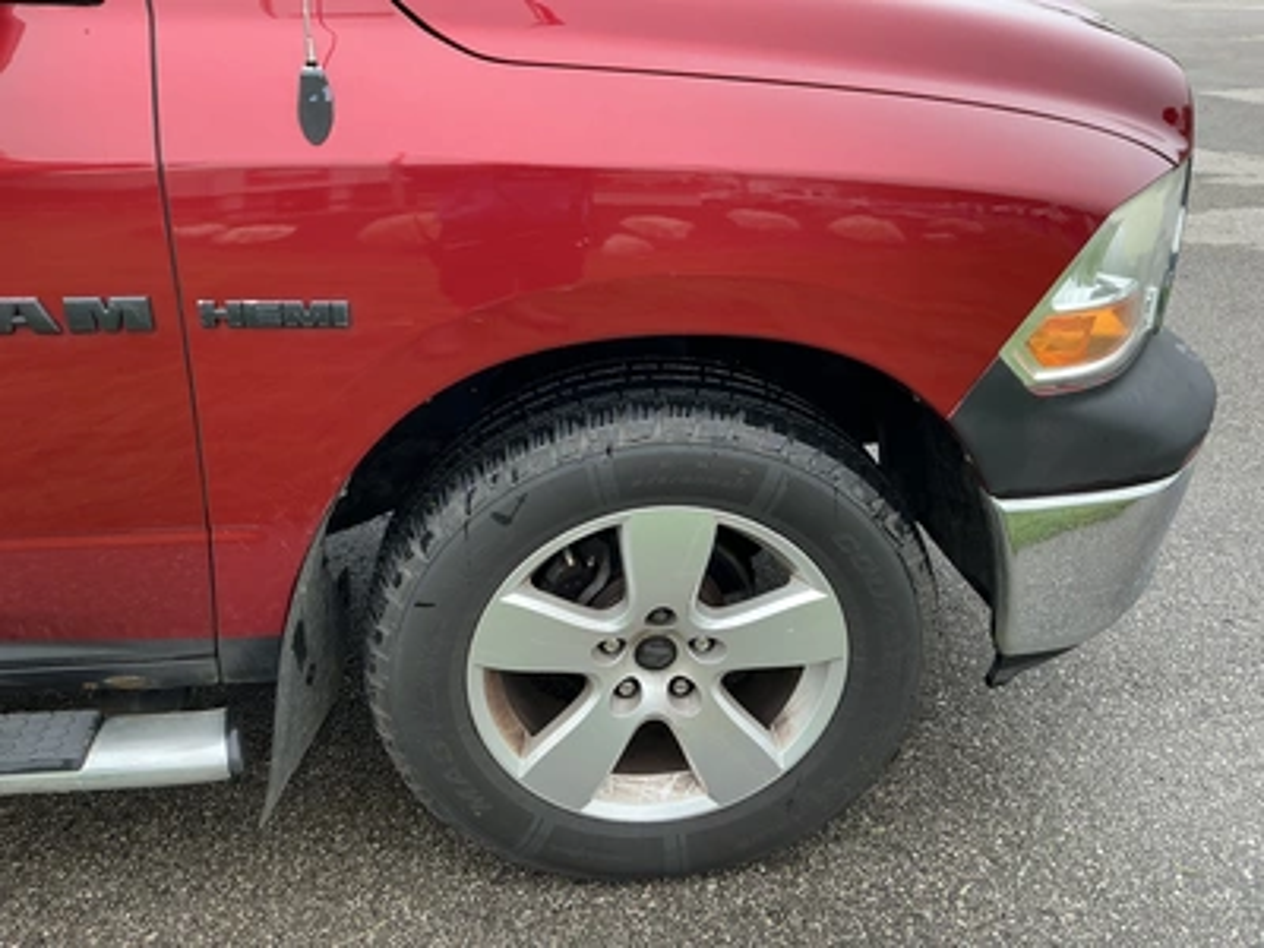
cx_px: 632
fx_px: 1022
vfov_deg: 49.7
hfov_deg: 63.4
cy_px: 474
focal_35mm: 28
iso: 16
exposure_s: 1/134
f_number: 1.8
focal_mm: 3
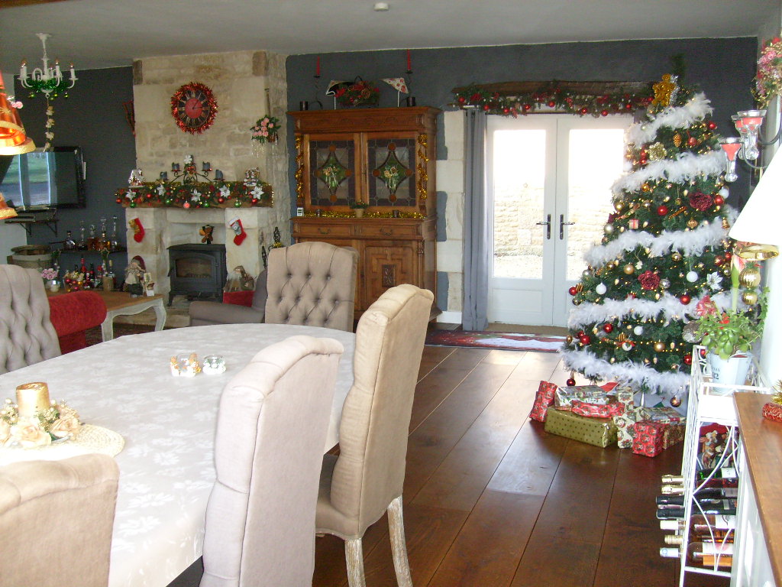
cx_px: 391
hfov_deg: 52.6
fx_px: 791
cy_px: 294
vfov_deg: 40.7
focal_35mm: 35
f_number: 2.8
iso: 120
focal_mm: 5.8
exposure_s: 1/45
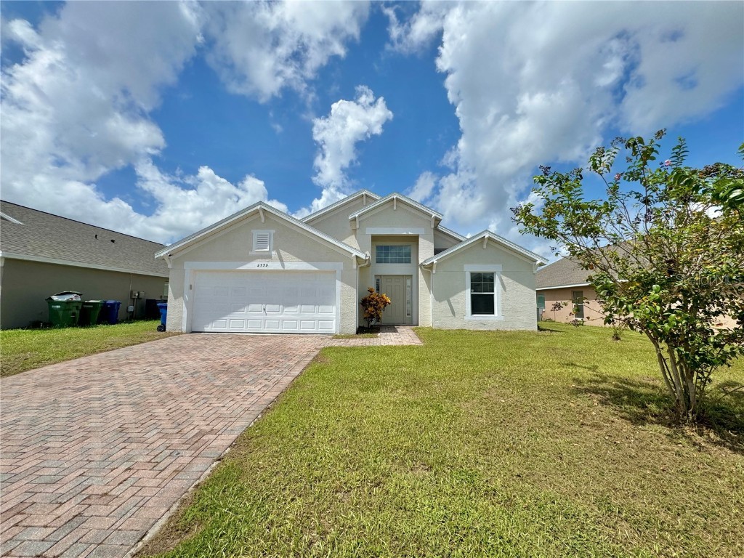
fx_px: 301
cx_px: 372
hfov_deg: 102.1
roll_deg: -0.3
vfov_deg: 85.7
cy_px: 279
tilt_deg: +4.6
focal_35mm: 14
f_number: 2.2
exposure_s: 1/3390
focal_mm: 2.22
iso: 50
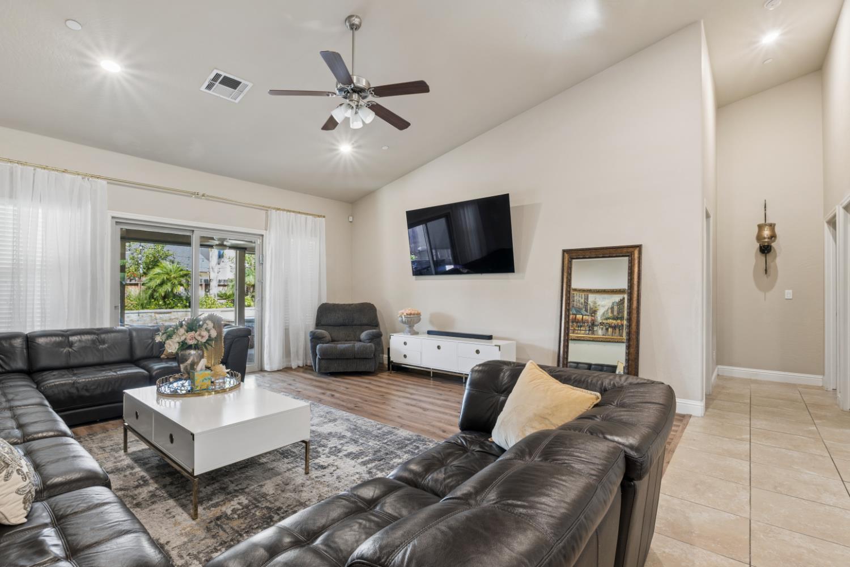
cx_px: 425
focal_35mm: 16
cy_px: 284
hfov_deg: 95.0
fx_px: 390
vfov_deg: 72.1
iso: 100
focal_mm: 11
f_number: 7.1
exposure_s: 1
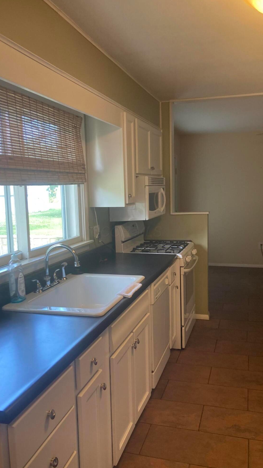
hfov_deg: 37.8
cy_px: 232
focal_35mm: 31
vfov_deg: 62.6
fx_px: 384
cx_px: 127
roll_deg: +1.6
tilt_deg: -6.7
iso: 64
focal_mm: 3.99
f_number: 1.8
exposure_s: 1/60
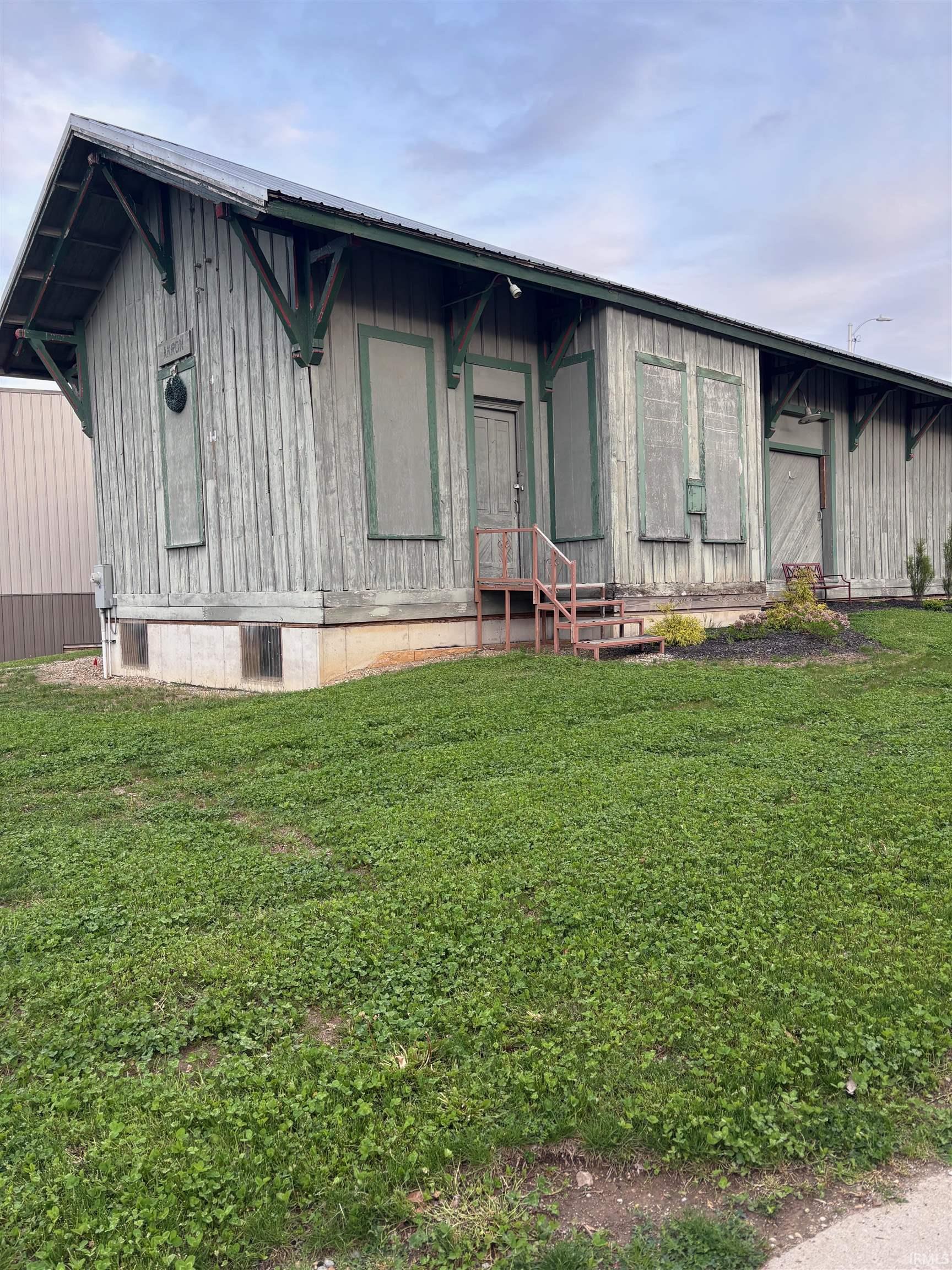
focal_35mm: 26
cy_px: 635
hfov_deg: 53.1
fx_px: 953
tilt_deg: -1.6
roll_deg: +0.9
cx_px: 476
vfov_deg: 67.3
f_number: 1.6
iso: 64
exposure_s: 1/527
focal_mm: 5.96
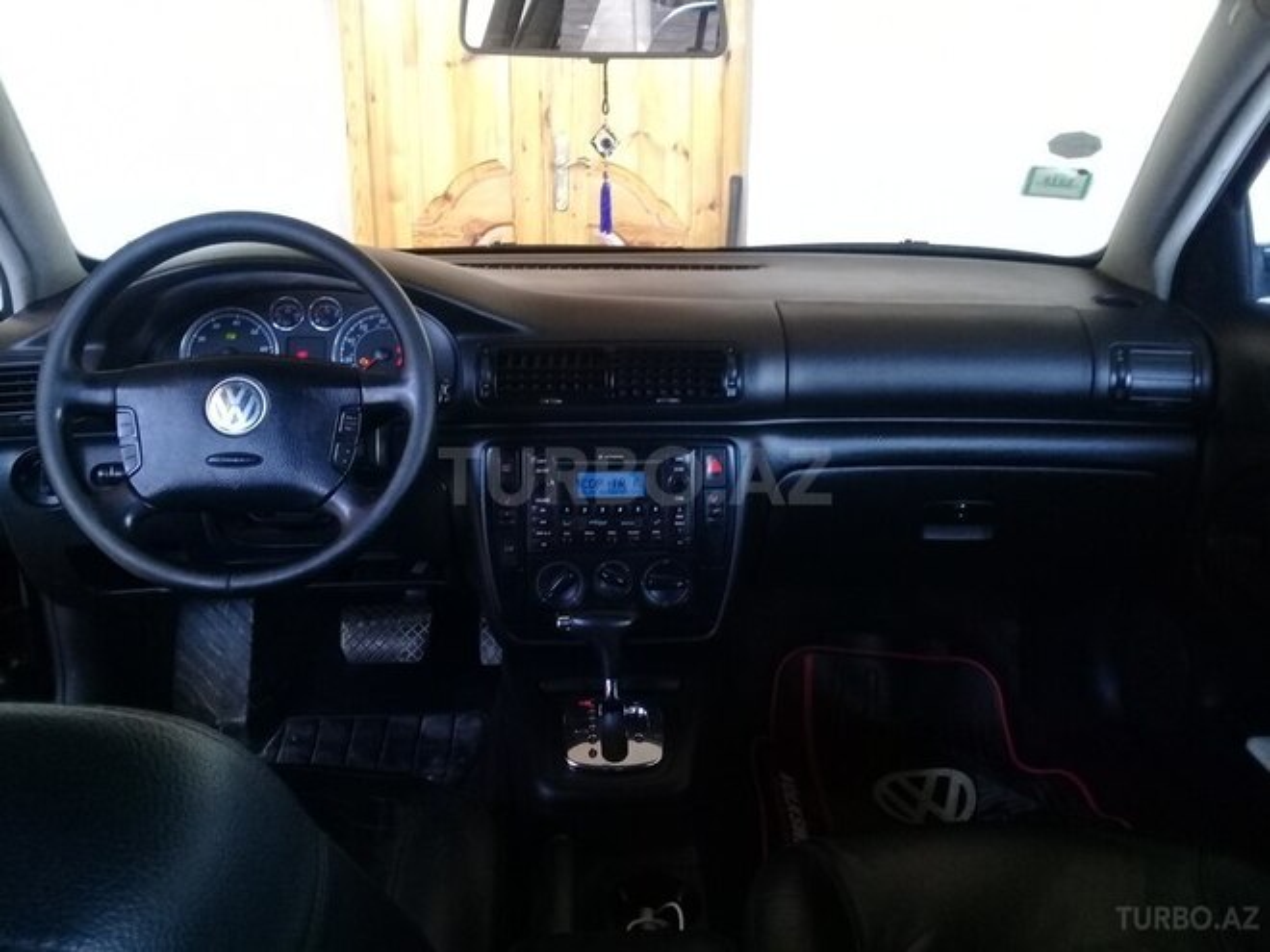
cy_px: 476
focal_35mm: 31
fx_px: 1137
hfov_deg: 58.4
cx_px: 635
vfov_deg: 45.4
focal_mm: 3.3
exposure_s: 1/40
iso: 160
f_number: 2.2
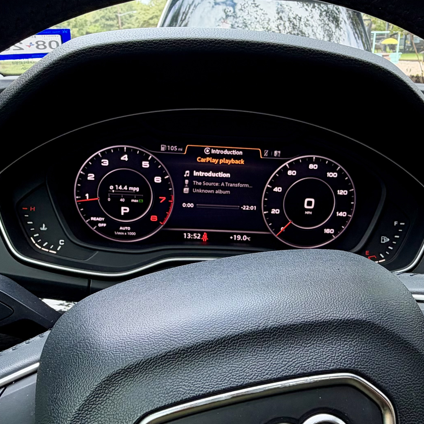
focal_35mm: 34
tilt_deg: -18.5
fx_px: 471
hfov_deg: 48.4
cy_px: 222
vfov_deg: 48.4
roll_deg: +0.8
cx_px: 232
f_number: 2.2
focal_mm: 2.22
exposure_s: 1/121
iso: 64
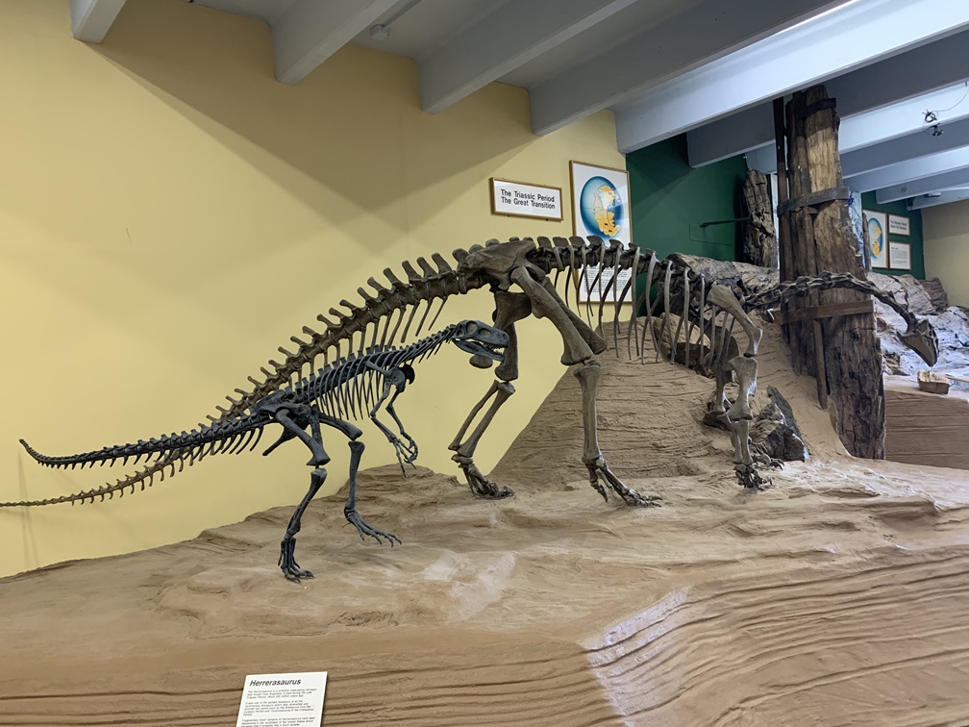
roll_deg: +4.3
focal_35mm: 26
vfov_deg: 53.1
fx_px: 728
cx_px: 484
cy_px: 364
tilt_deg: -0.5
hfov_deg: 67.3
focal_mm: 4.25
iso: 320
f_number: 1.8
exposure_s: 1/60
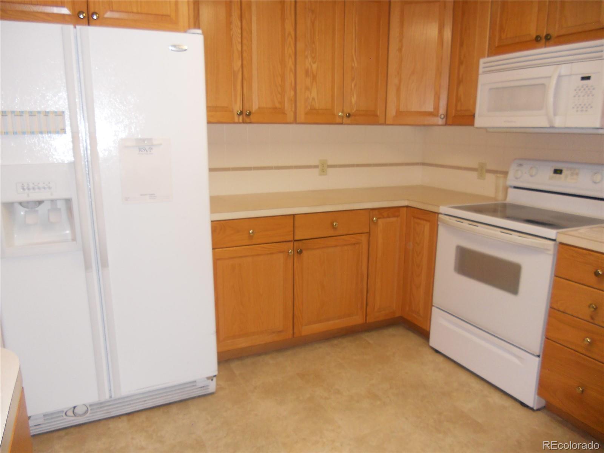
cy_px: 226
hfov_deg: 65.3
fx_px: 471
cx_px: 302
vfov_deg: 51.4
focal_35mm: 27
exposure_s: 1/25
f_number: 3.2
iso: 200
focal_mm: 4.9
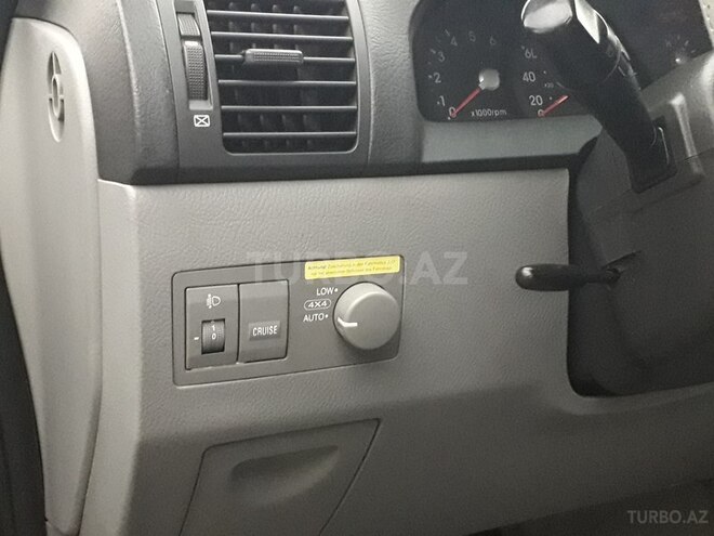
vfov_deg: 51.4
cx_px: 357
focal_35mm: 27
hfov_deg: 65.3
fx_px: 557
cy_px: 268
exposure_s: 1/20
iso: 500
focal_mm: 3.6
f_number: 1.9
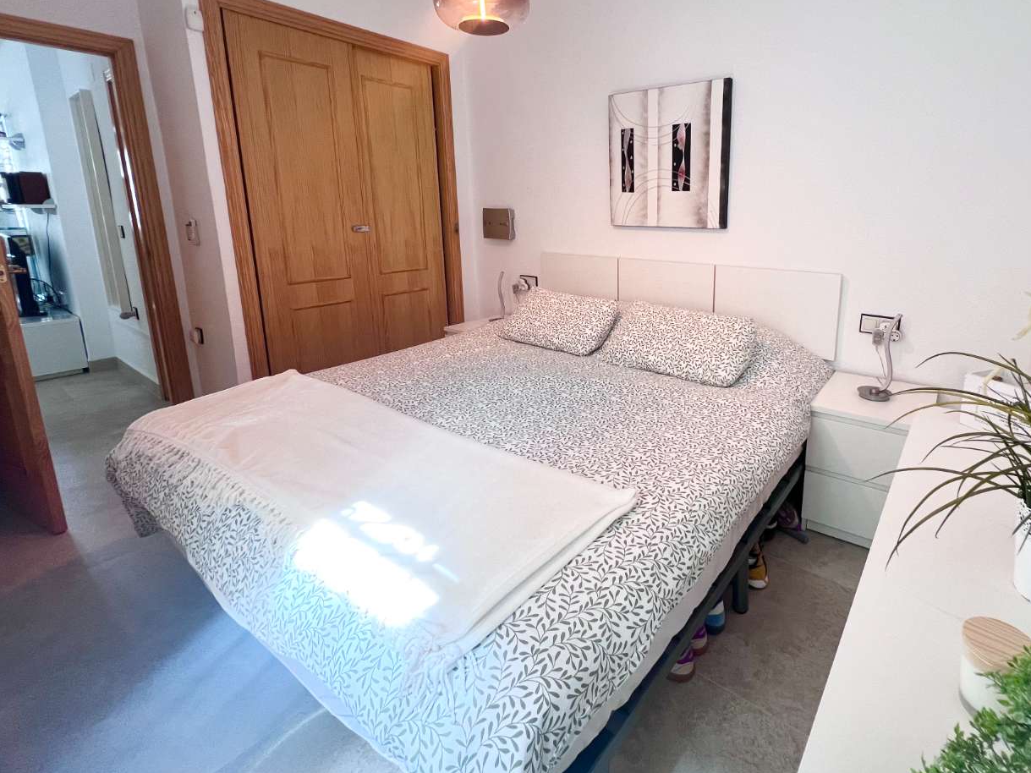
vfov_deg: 77.2
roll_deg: -0.1
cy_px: 310
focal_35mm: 16
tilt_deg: -11.5
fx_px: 476
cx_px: 620
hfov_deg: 93.2
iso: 160
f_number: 1.8
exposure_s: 1/100
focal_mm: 1.57
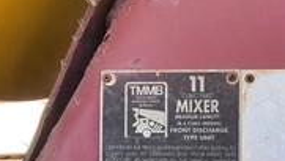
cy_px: 155
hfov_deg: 29.2
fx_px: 529
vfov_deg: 16.9
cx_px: 244
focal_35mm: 70
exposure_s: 1/122
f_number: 1.8
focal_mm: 3
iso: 50
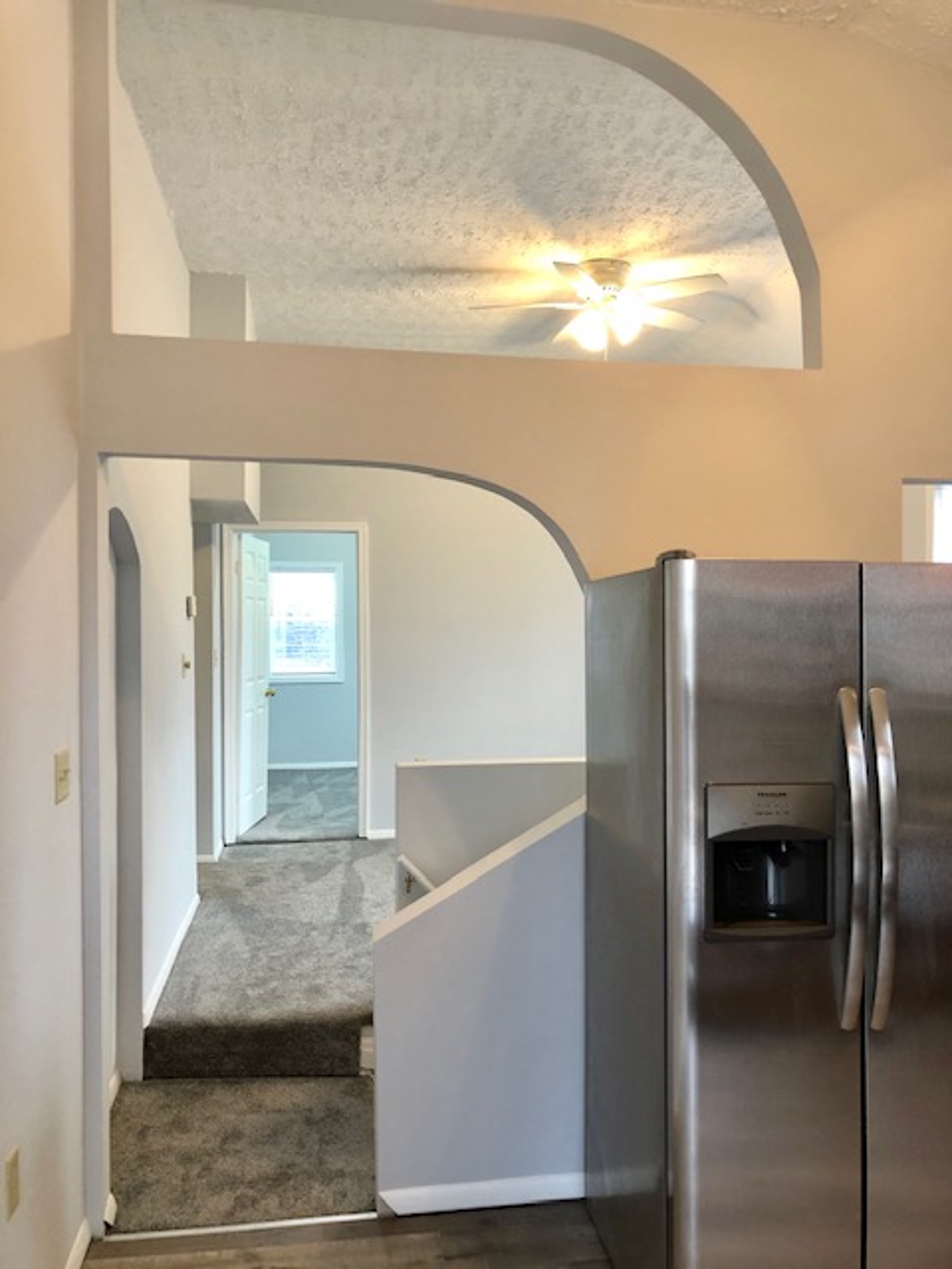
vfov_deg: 63.4
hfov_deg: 49.7
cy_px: 634
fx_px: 1027
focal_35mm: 28
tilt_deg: -0.3
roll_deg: -0.7
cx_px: 476
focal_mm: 3.99
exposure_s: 1/15
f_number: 1.8
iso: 50
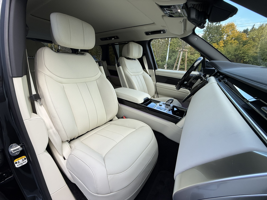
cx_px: 134
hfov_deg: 102.1
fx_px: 108
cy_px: 100
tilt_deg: -19.7
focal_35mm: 14
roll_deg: -1.8
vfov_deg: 85.7
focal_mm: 2.22
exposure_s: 1/99
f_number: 2.2
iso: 50
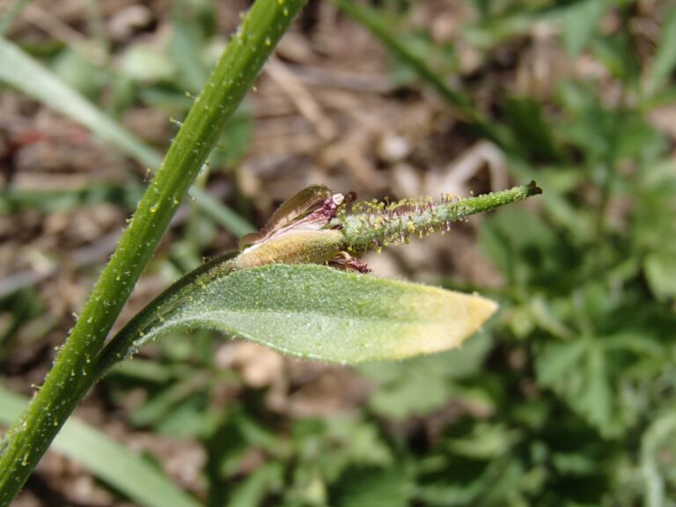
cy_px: 254
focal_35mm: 37
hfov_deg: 50.1
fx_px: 723
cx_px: 338
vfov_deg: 38.7
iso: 100
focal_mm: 6.64
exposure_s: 1/800
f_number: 4.7
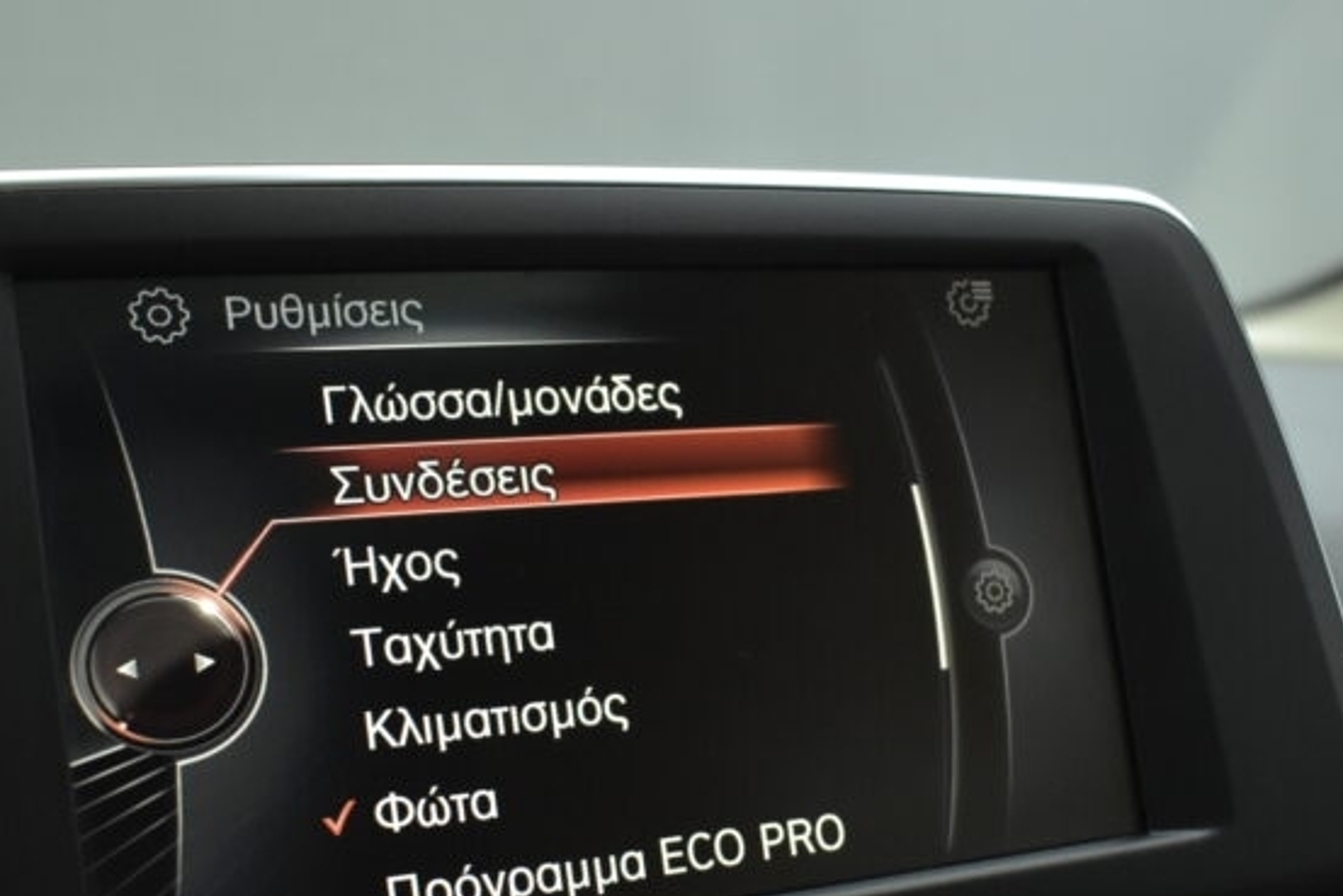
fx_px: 1866
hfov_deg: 39.3
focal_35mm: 50
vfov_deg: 26.4
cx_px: 486
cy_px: 733
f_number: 3.5
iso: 1600
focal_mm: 18
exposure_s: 1/125
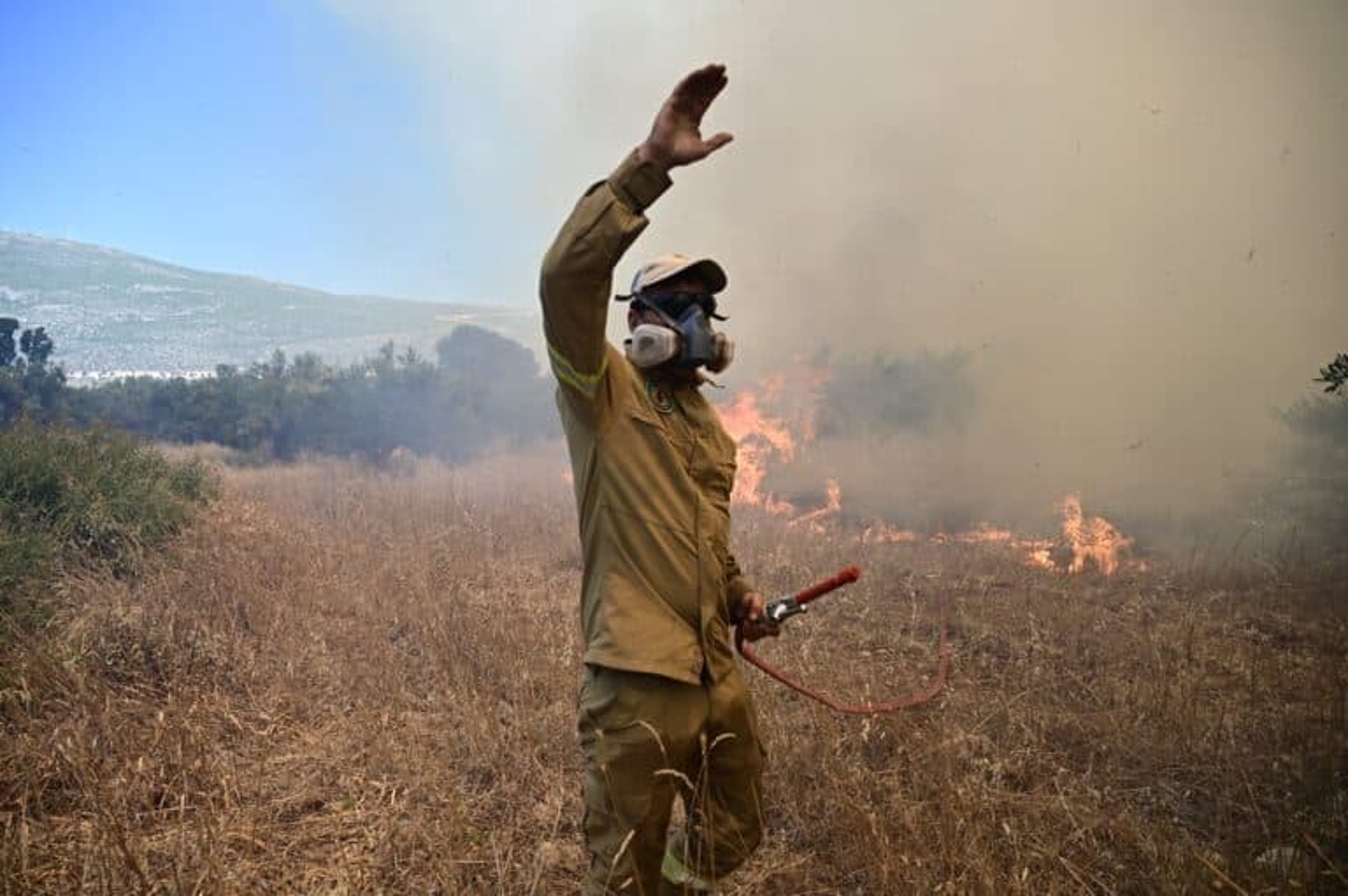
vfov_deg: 53.1
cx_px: 674
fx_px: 898
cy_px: 448
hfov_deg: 73.8
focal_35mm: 24
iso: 200
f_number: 4
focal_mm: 24
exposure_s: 1/1000
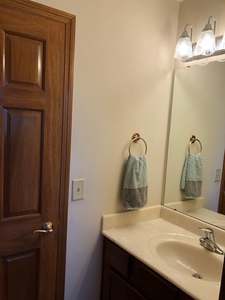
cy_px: 150
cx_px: 112
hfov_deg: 49.7
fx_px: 243
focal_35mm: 28
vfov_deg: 63.4
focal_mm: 4
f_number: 1.8
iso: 40
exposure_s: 1/120
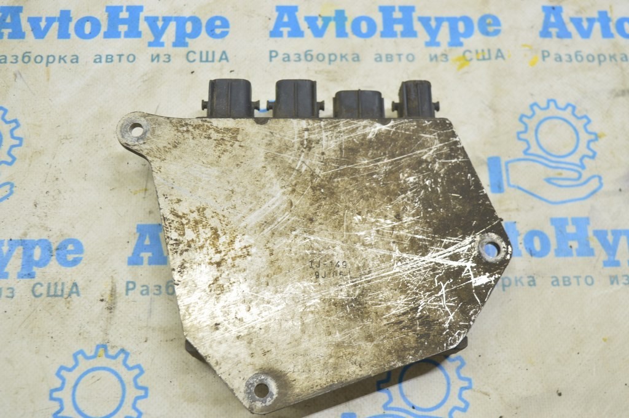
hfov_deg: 46.4
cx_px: 314
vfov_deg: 31.8
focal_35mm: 42
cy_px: 209
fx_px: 733
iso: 400
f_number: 5.6
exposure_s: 1/20
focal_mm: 28
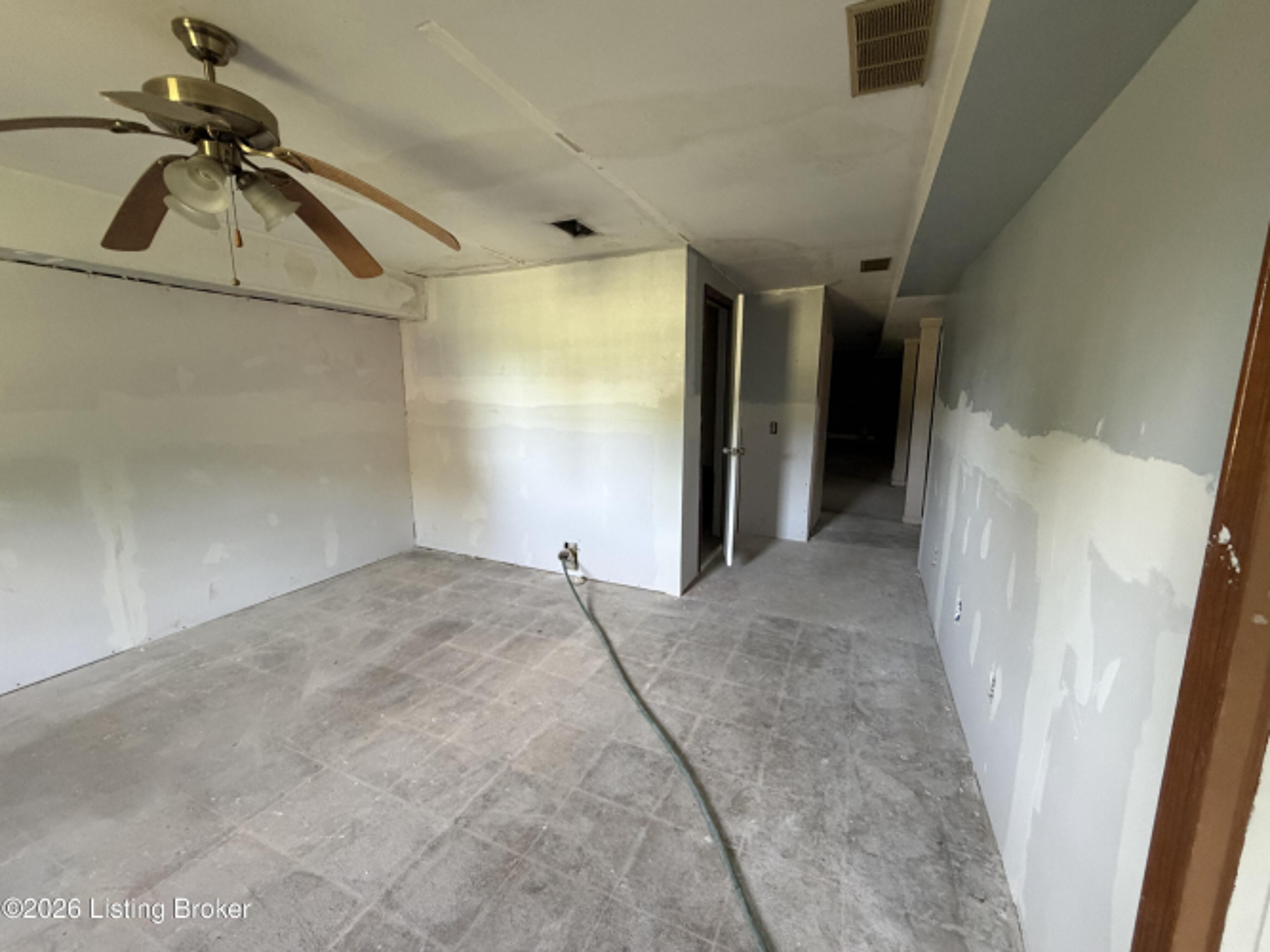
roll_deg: -0.1
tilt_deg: -9.5
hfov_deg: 102.1
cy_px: 476
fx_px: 514
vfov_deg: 85.7
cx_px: 635
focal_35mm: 14
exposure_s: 1/60
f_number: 2.2
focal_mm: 2.22
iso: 500
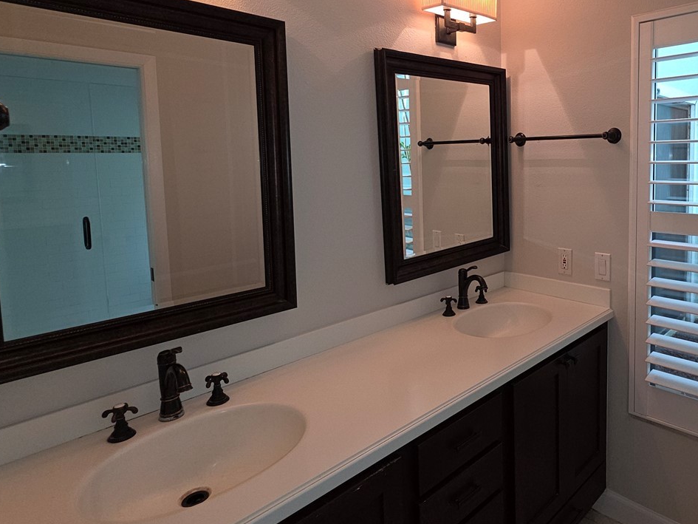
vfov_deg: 60.5
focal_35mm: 22
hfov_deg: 73.1
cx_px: 487
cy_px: 205
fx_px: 444
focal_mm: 2.2
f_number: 1.9
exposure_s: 1/60
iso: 50
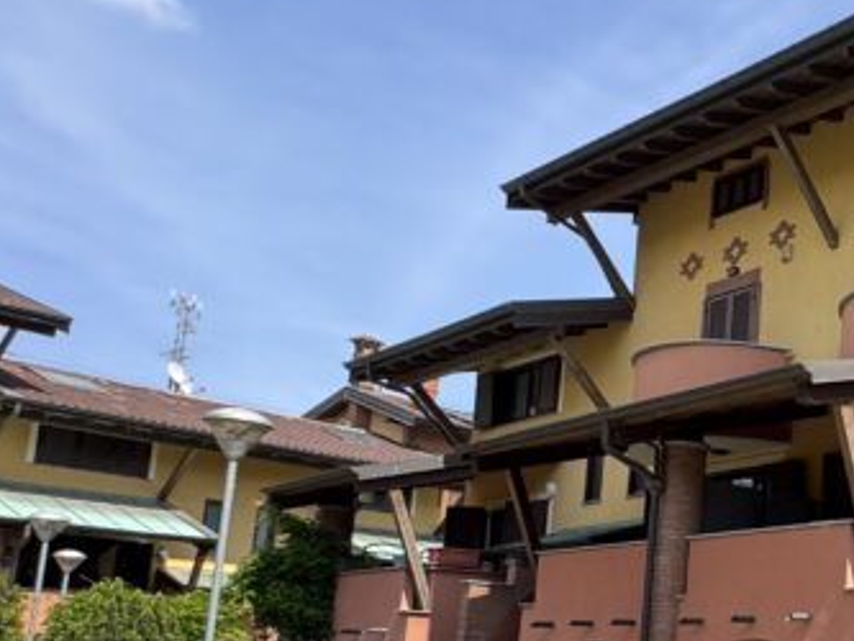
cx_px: 1141
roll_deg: -0.1
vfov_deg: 32.4
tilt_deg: +7.1
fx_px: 1061
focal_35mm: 43
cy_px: 538
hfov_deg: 31.9
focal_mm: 2.22
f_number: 2.2
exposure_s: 1/467
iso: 40
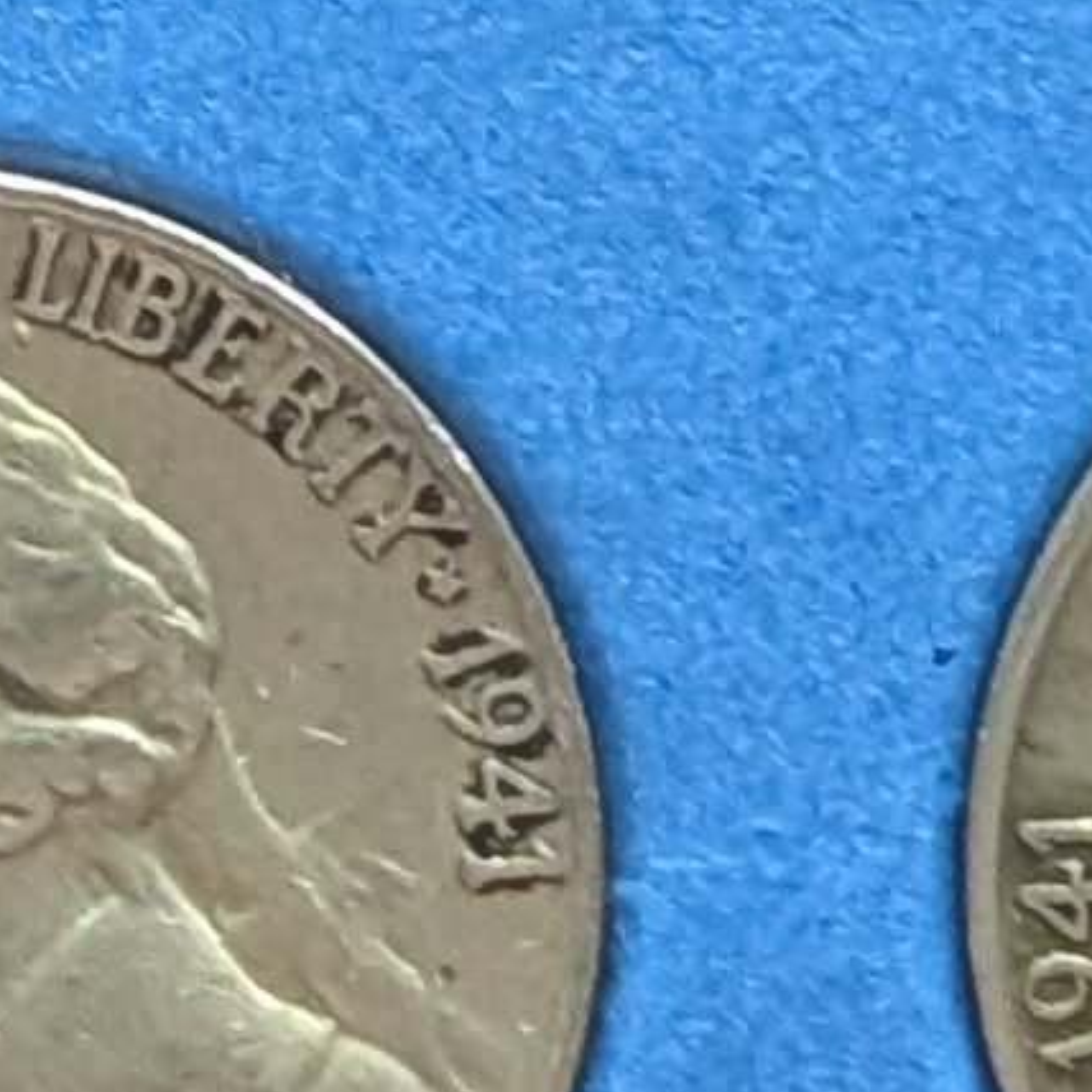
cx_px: -783
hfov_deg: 4.2
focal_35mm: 413
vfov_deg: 4.2
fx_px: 14740
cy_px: -1133
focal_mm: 6.9
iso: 102
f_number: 1.68
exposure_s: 1/50.2
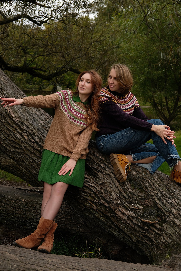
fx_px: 400
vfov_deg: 37.5
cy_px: 136
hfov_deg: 25.5
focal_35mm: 53
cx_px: 90
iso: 400
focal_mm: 35
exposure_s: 1/250
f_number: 4.5
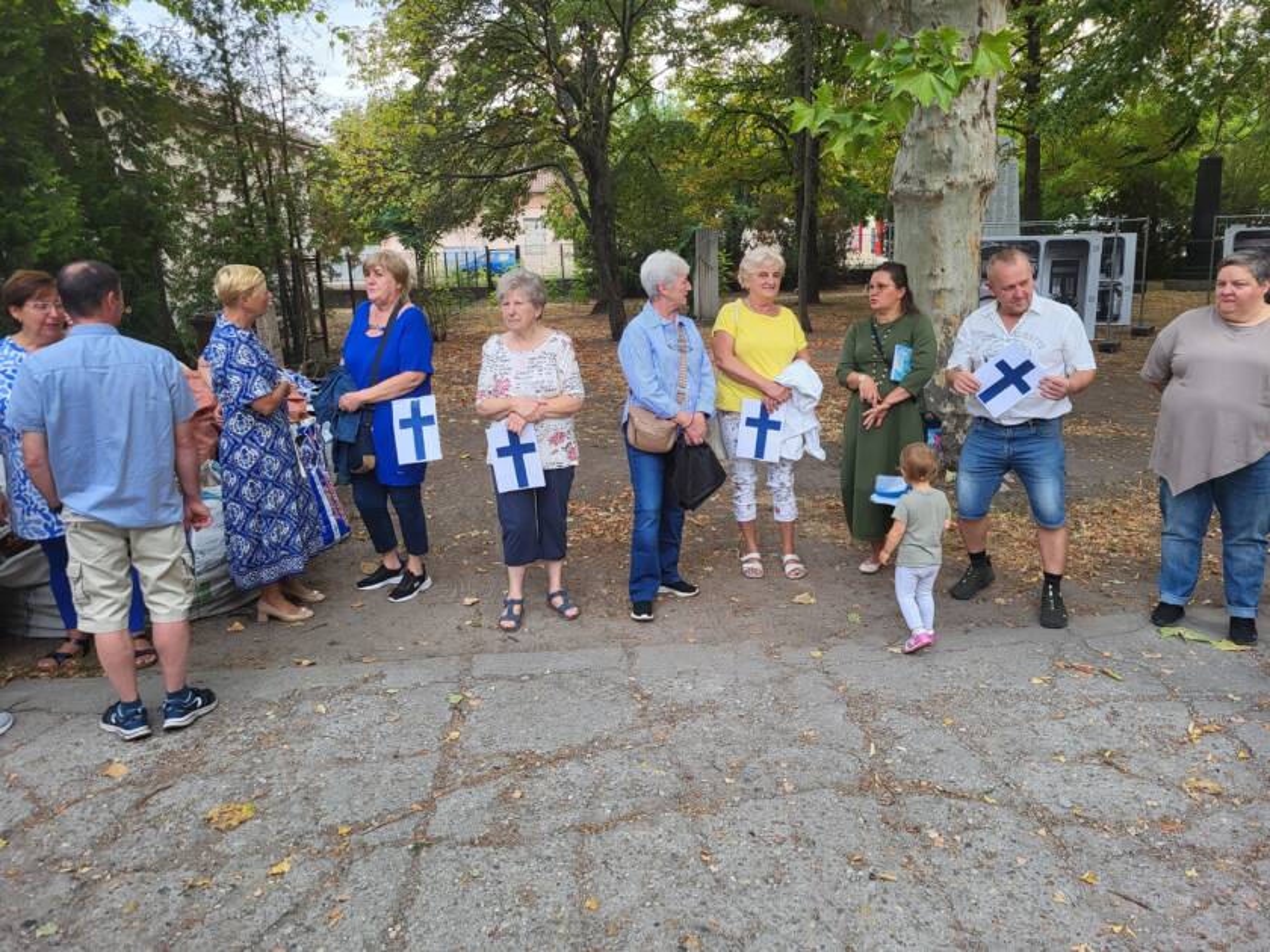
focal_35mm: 26
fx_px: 954
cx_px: 635
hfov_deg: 67.3
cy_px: 476
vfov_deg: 53.1
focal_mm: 5.4
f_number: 1.8
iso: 80
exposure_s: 1/100
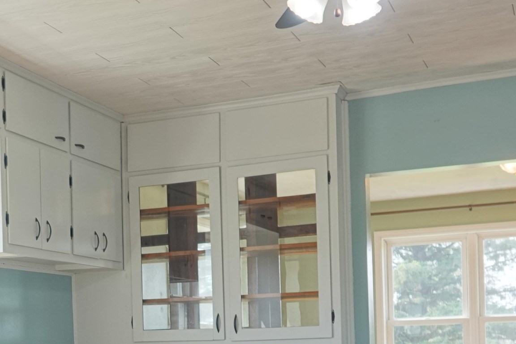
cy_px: 363
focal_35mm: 64
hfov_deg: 30.2
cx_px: 64
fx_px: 917
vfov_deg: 20.4
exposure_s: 1/40
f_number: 2.4
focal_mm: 8.8
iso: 100
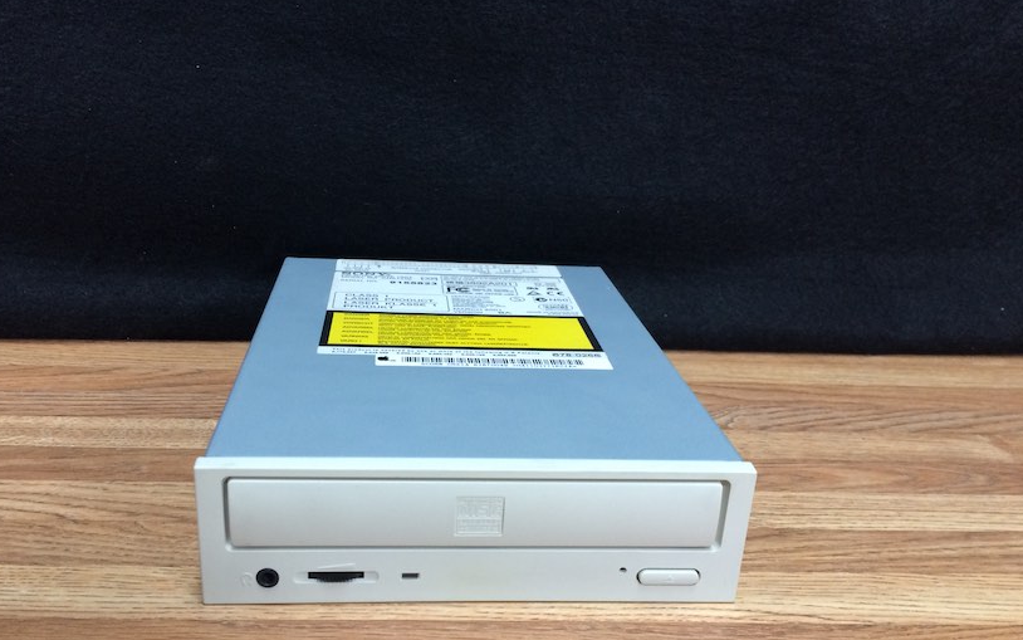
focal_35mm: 34
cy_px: 388
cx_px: 469
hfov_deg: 56.6
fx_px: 948
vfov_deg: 37.1
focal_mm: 4.15
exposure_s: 1/30
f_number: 2.2
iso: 100
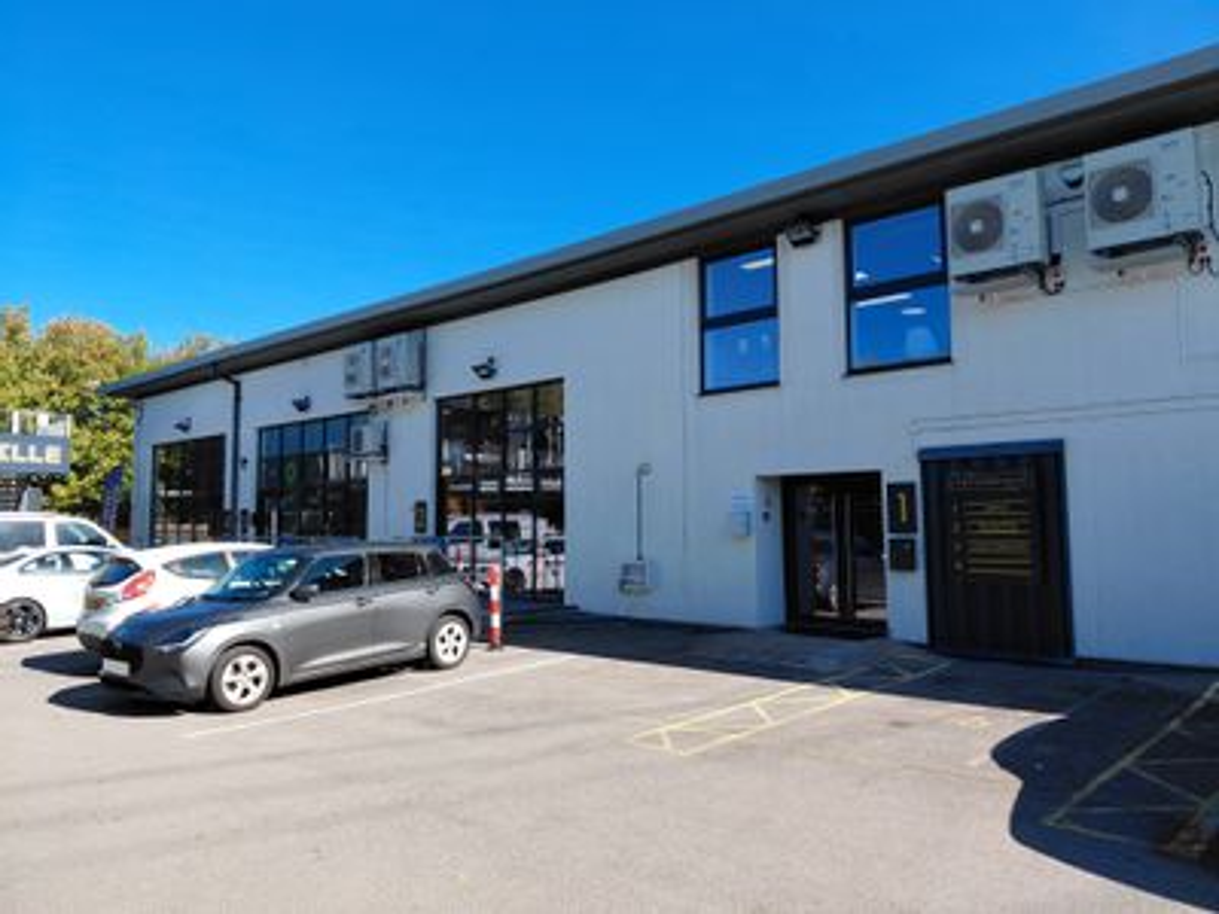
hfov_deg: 69.4
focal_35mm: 25
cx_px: 610
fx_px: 880
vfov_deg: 54.9
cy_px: 457
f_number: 1.8
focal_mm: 4.69
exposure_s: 1/1281
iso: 50
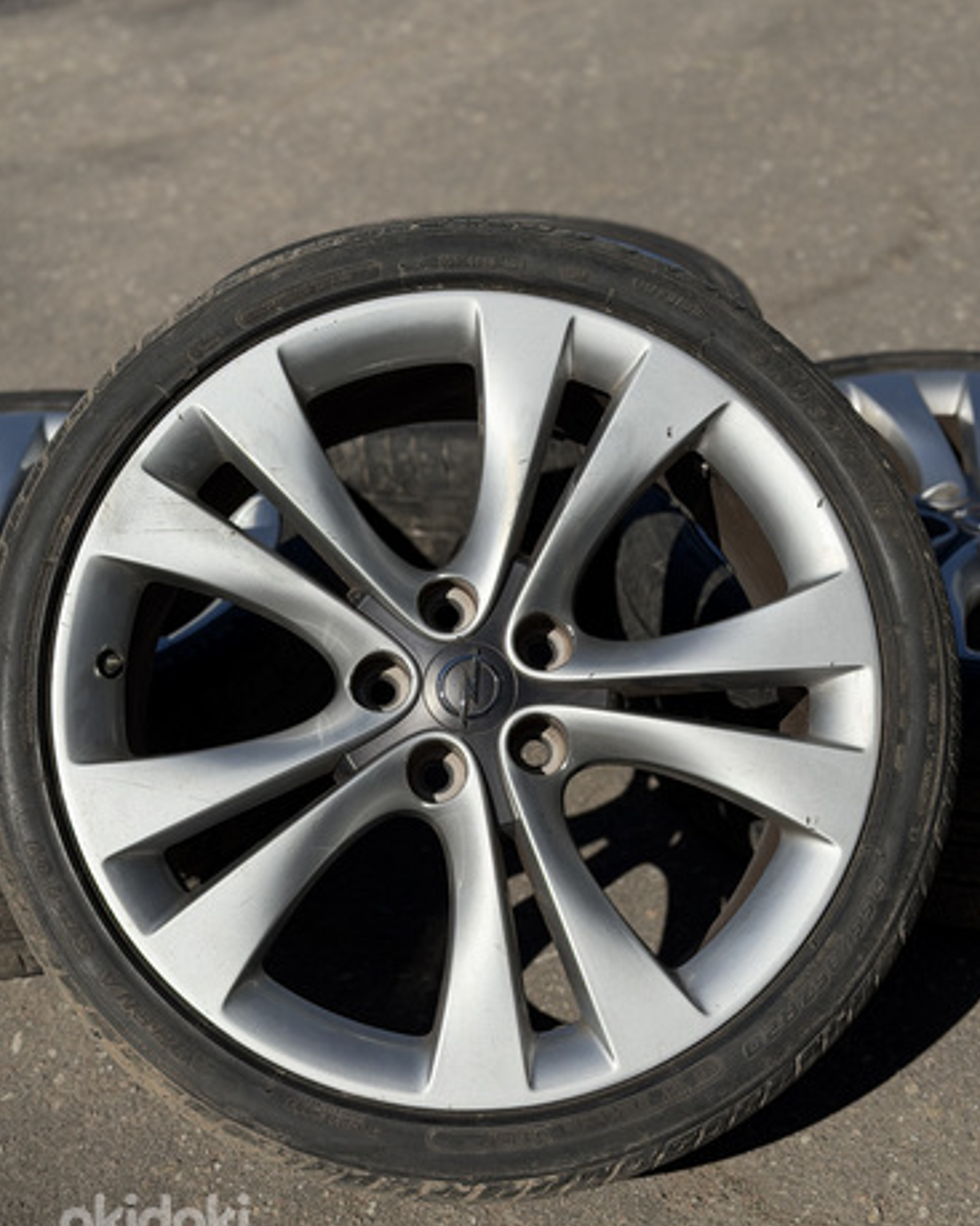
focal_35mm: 51
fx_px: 1850
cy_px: 644
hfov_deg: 29.7
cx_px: 485
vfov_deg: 36.7
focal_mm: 6.76
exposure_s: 1/11364
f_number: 1.78
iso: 80
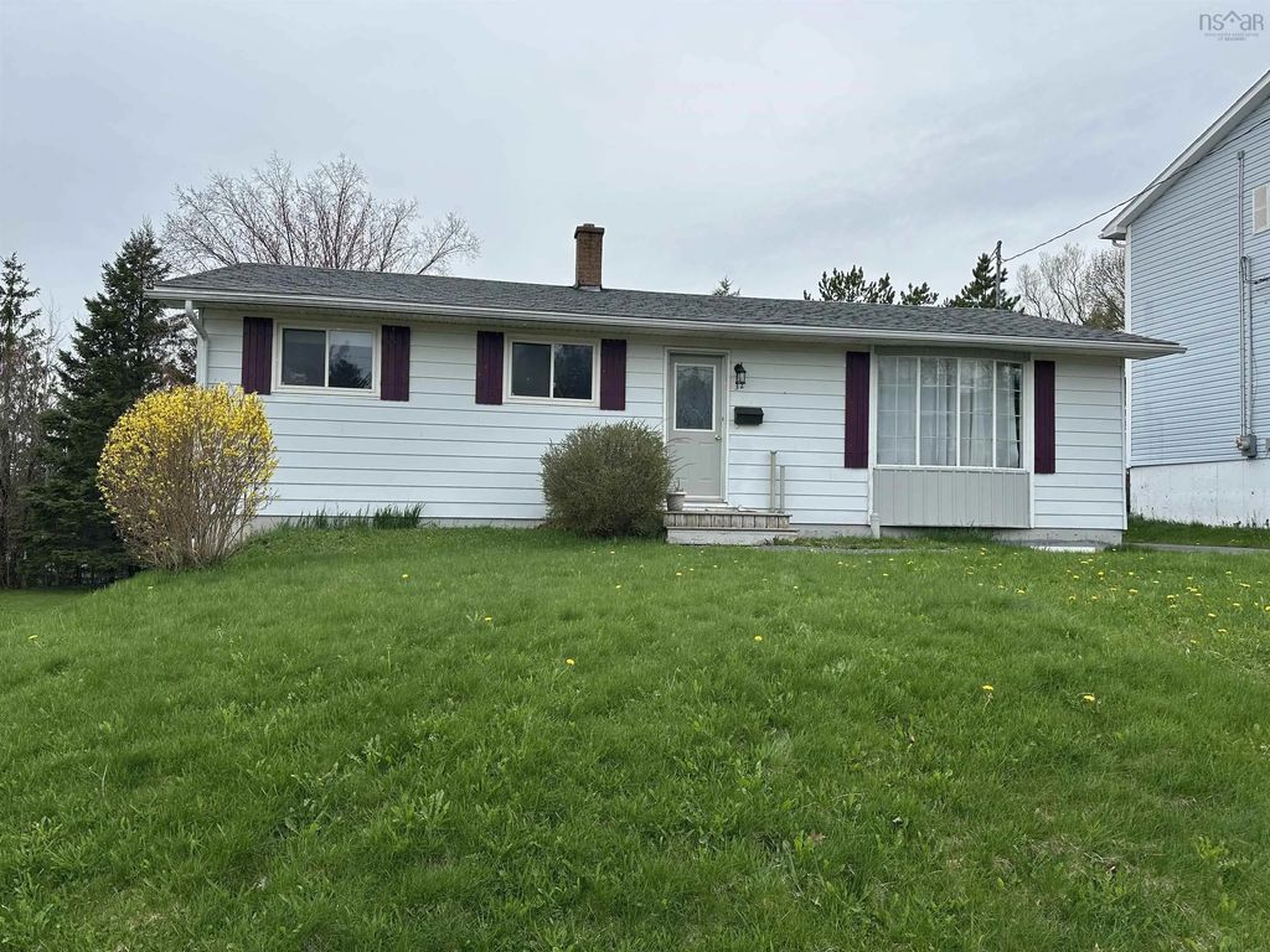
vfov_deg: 56.8
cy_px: 476
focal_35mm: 24
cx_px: 635
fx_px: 881
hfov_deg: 71.6
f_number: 1.78
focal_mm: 6.86
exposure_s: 1/2070
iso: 80
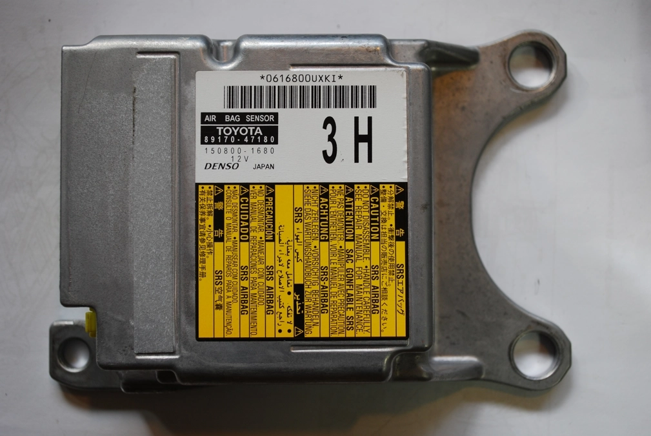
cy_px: 218
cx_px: 326
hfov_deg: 38.8
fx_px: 923
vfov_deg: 26.5
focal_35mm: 51
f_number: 5
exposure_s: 1/50
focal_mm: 34
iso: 200
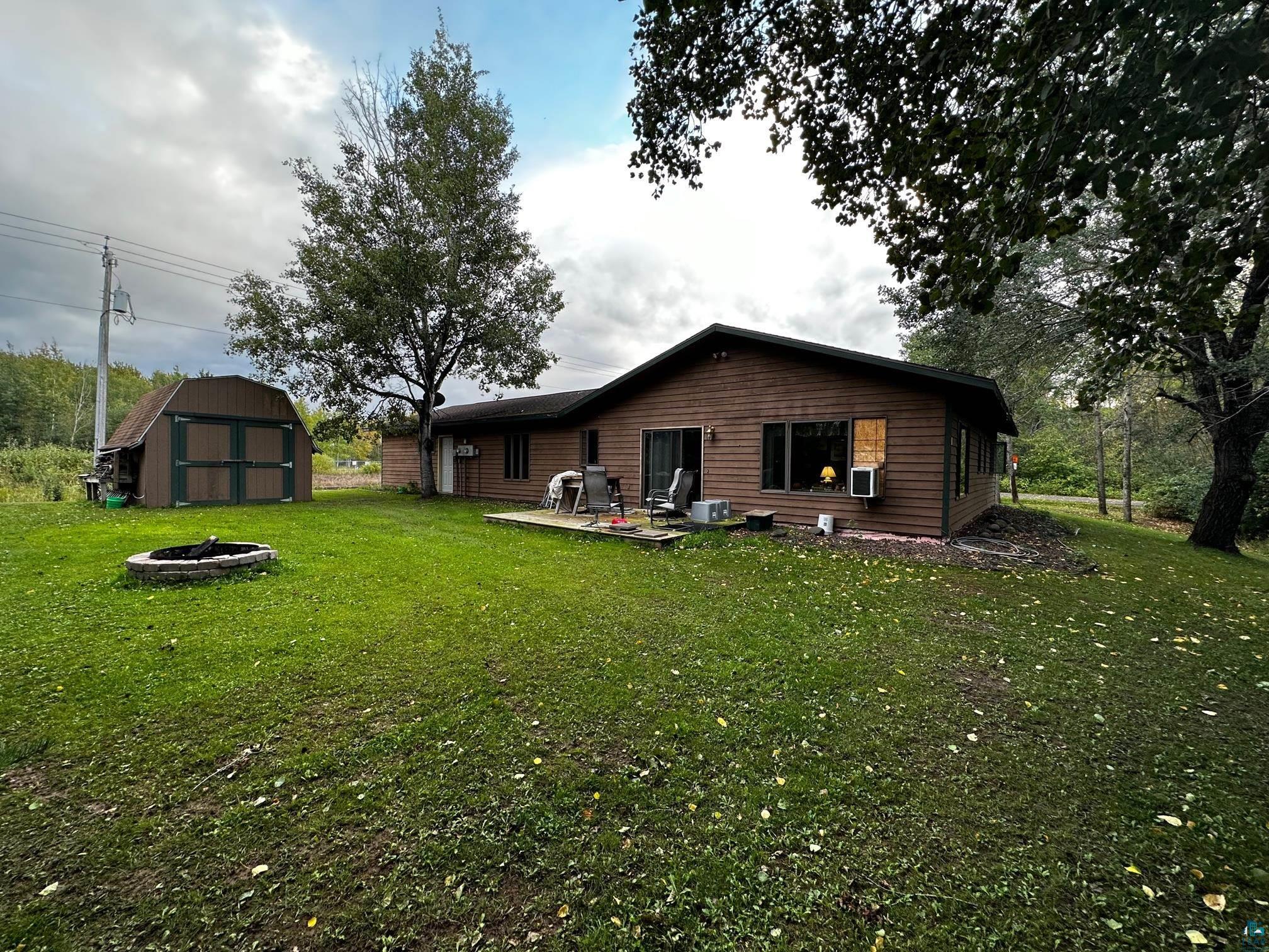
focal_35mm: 14
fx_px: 513
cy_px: 476
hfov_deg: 102.1
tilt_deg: -0.4
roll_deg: -0.8
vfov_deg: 85.7
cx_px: 634
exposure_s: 1/99
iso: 80
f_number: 2.2
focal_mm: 2.22
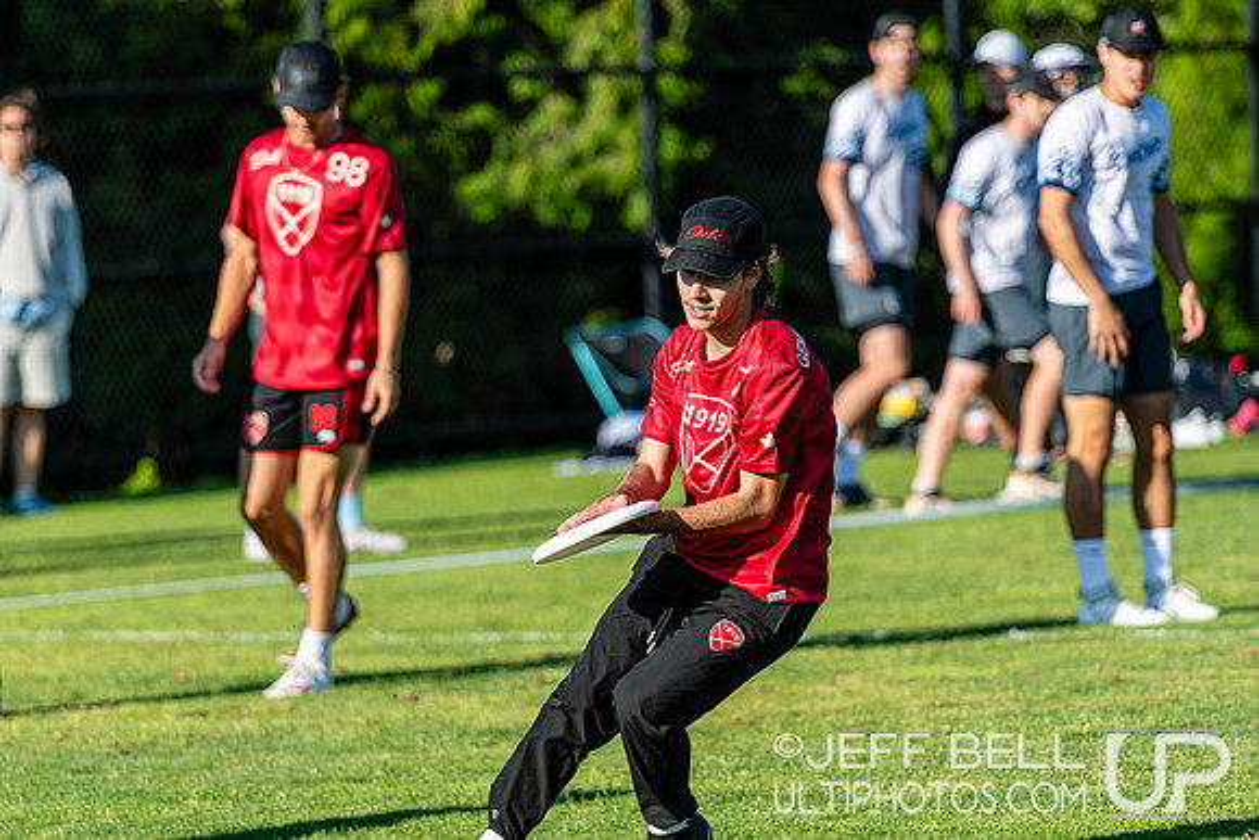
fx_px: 10494
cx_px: 630
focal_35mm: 300
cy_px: 420
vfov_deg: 4.6
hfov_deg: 6.9
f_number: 3.2
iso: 100
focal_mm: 200
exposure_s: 1/1600
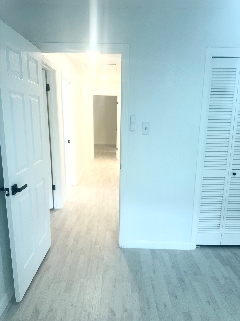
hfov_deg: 56.8
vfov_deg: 71.6
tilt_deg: -10.3
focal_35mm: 24
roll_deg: -1.6
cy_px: 160
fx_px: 222
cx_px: 120
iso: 125
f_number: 1.78
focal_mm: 6.86
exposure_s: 1/60
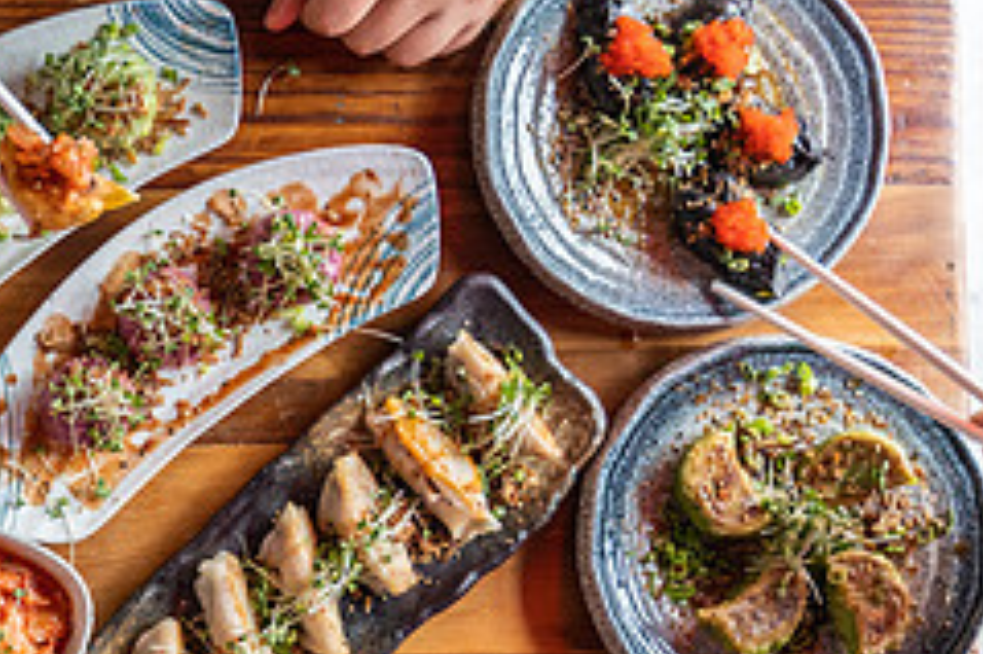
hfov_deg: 22.5
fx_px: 2319
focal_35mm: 85
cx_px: -119
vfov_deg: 16.0
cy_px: 459
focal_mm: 35
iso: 1000
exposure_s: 1/40
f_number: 2.8
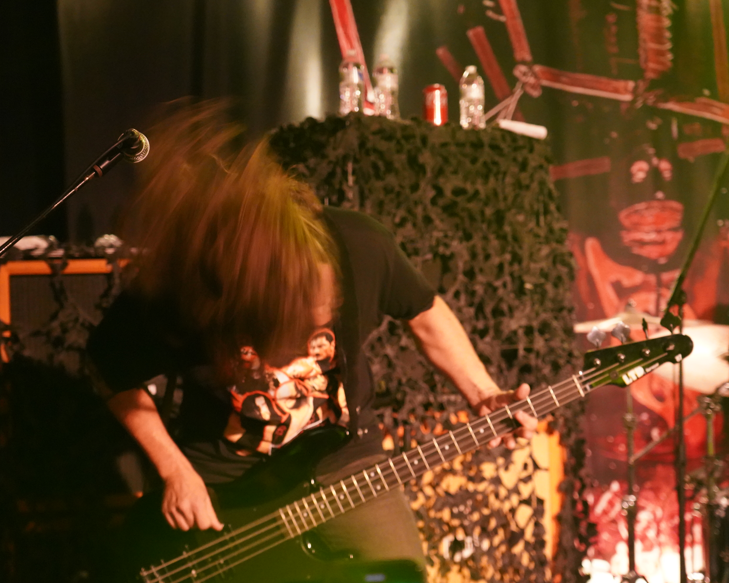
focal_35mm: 74
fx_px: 1597
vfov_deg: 20.7
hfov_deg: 25.7
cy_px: 292
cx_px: 337
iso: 12800
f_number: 4
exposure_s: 1/50
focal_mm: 65
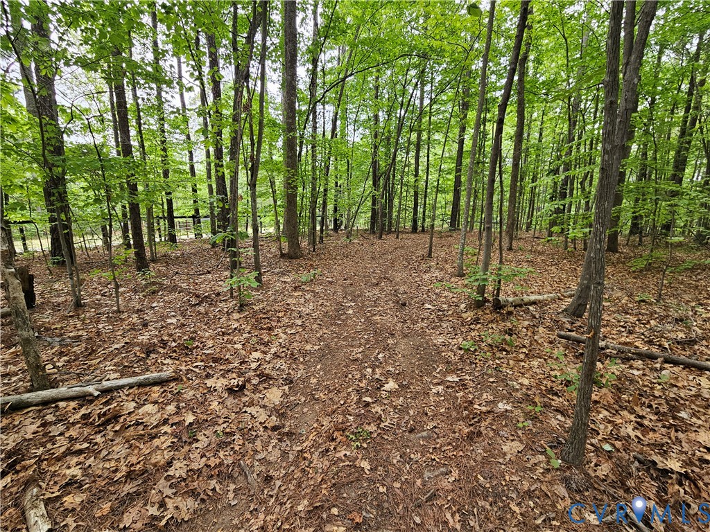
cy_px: 266
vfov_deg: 89.9
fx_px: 267
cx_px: 355
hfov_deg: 106.2
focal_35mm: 13
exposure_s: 1/120
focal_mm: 2.2
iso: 64
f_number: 2.2
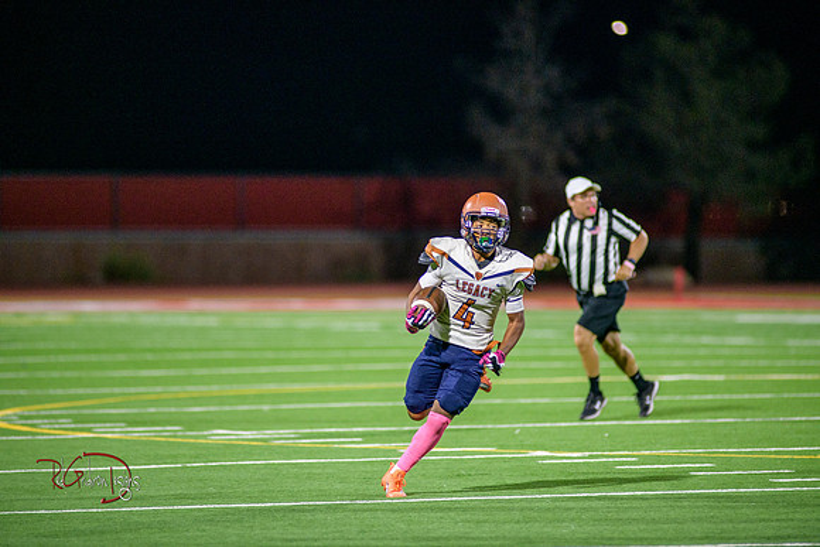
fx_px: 6835
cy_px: 274
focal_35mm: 300
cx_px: 410
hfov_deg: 6.9
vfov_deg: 4.6
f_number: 2.8
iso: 2000
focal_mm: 300
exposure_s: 1/500
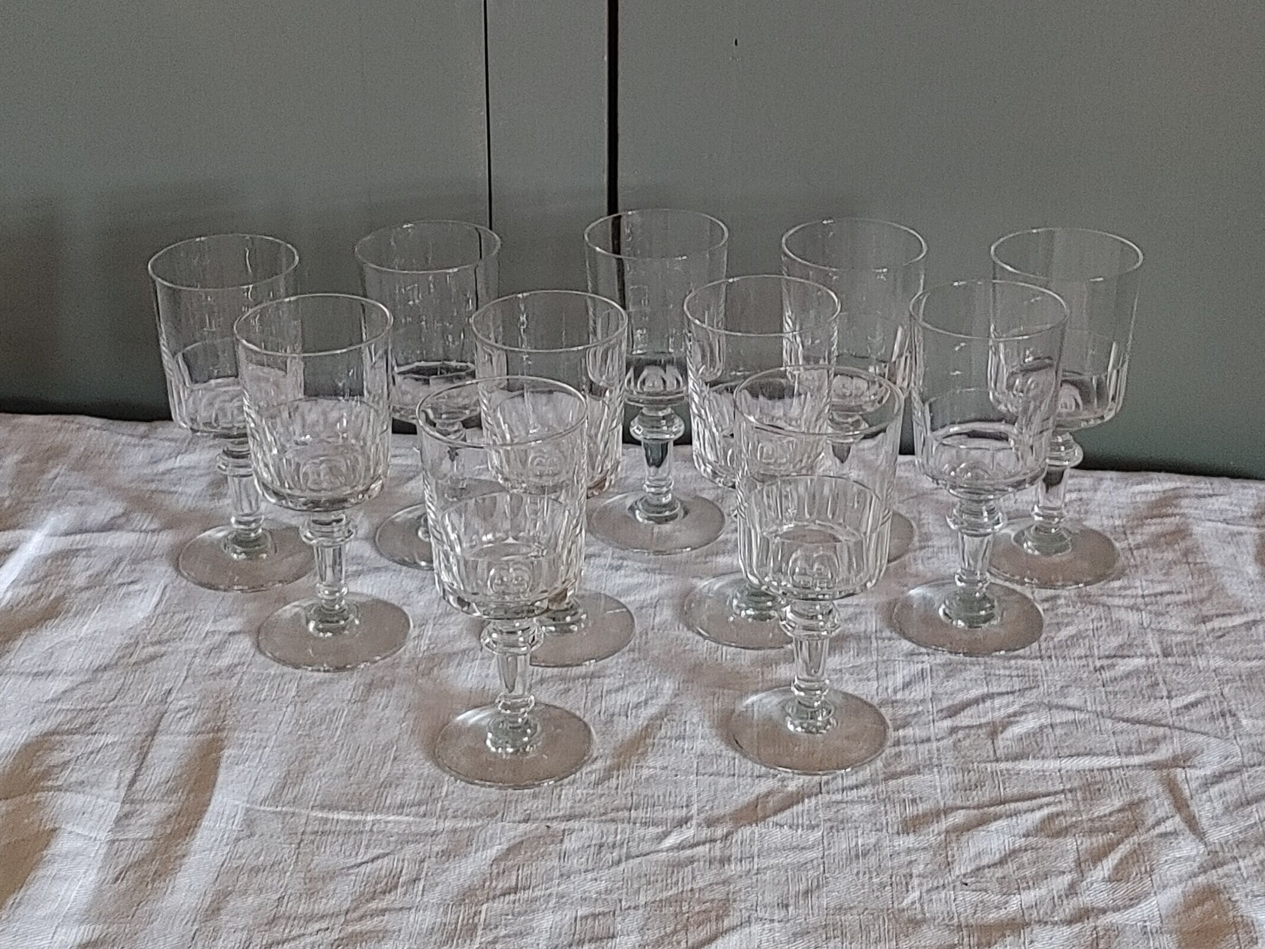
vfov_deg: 24.8
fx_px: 2156
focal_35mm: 59
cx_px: 646
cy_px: 450
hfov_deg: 32.7
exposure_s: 1/40
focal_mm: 4.81
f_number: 1.8
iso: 450
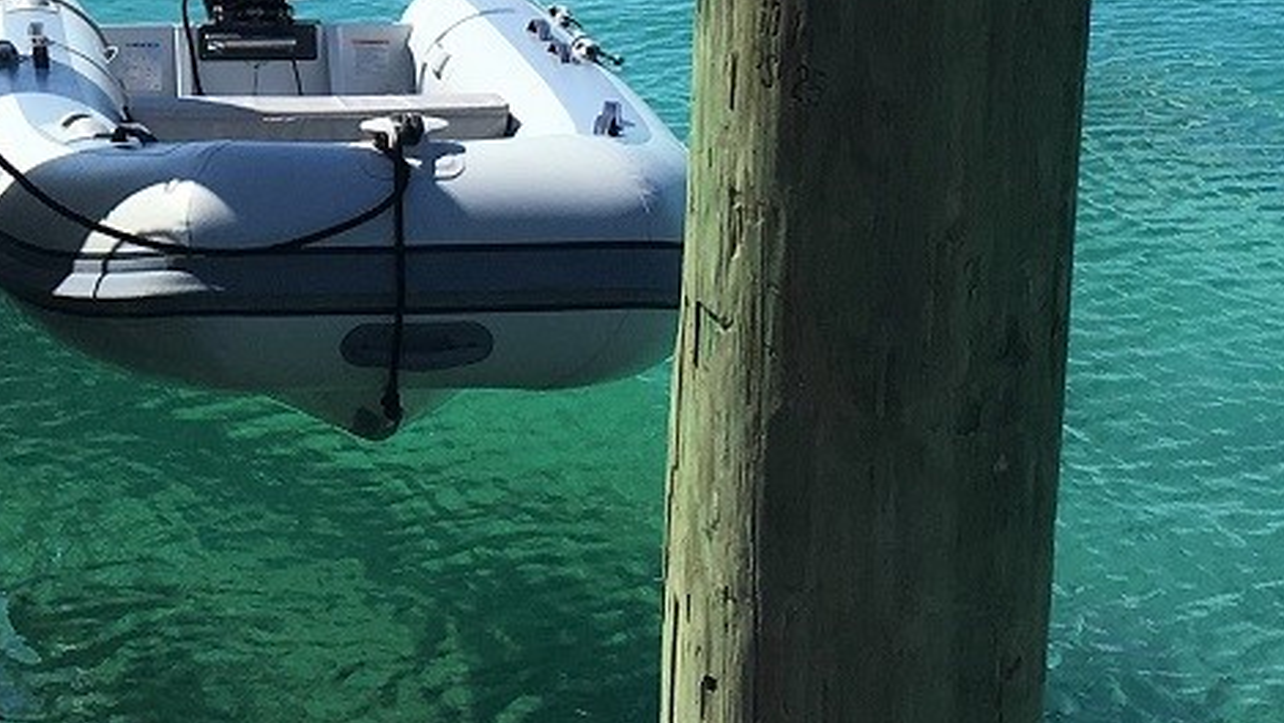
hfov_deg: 25.2
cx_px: -141
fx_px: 2656
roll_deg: -1.9
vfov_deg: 14.9
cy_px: -160
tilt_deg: -8.2
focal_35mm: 78
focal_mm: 4.15
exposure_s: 1/2262
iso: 25
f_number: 2.2
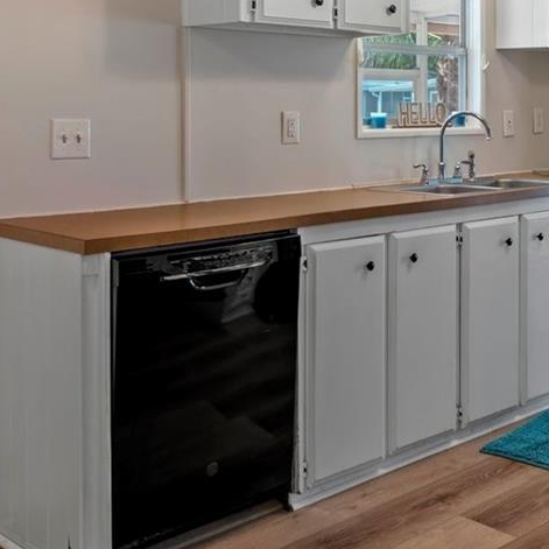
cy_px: 126
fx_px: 933
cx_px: 437
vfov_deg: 32.1
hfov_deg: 31.9
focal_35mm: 52
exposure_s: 1/4
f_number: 9.5
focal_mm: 12
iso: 800
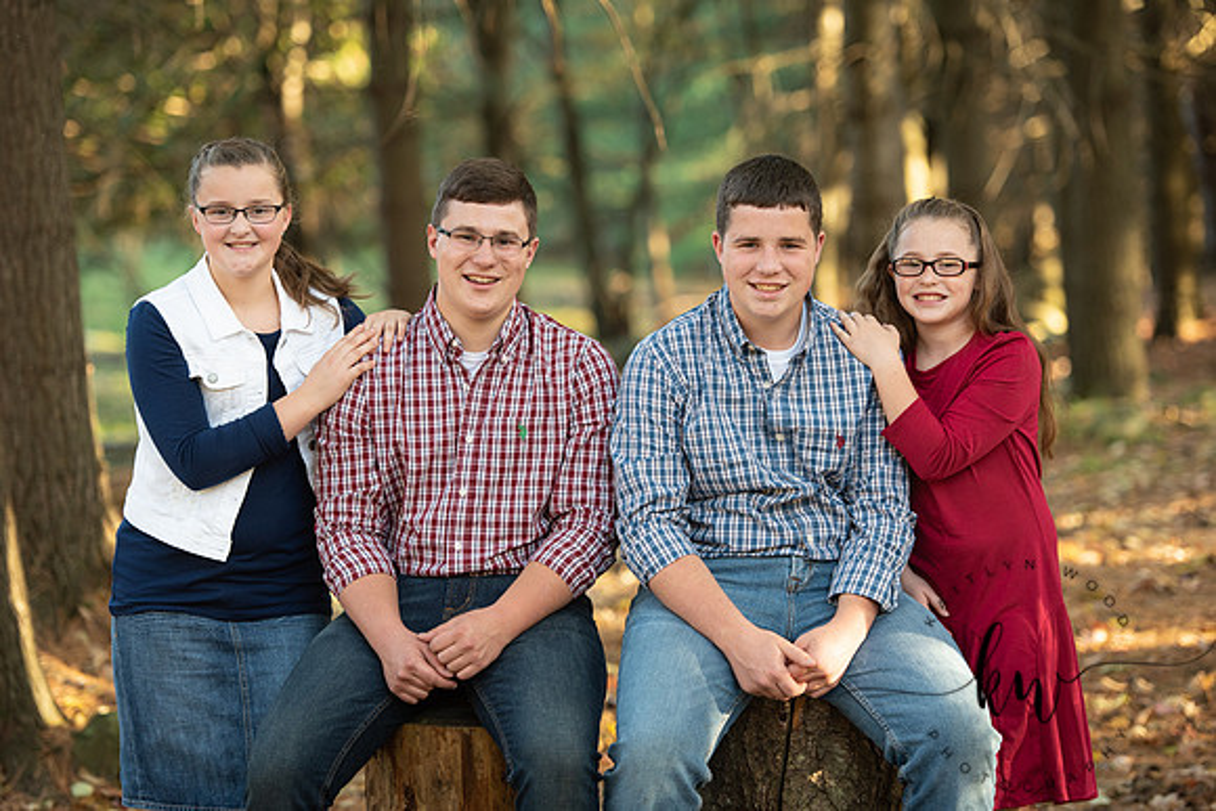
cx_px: 608
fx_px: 4054
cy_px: 406
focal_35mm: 120
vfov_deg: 11.4
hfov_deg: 17.1
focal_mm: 120
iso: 400
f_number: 2.8
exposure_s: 1/200
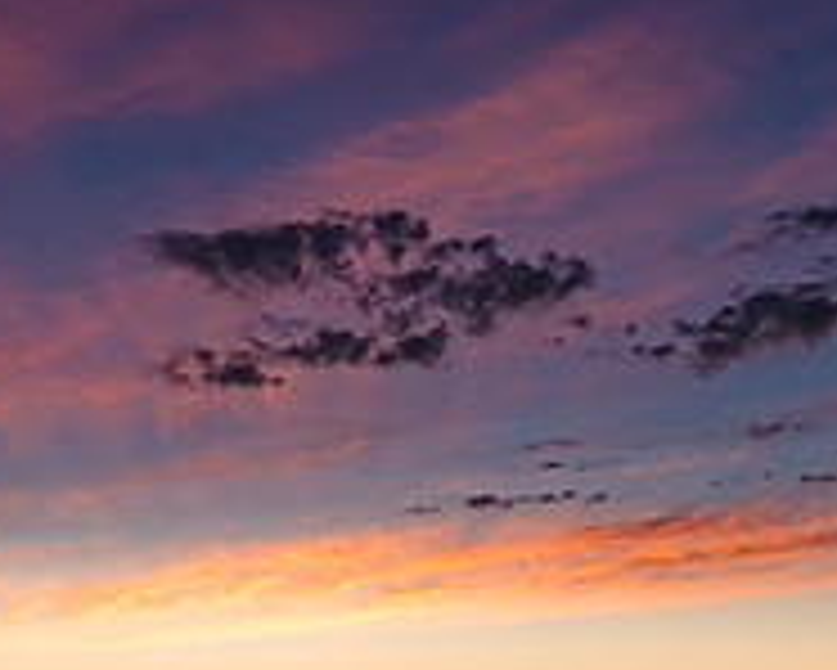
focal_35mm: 72
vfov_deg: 19.9
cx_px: 450
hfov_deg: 26.4
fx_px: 1785
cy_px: 812
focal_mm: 16
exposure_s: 1/2.5
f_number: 11
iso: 50
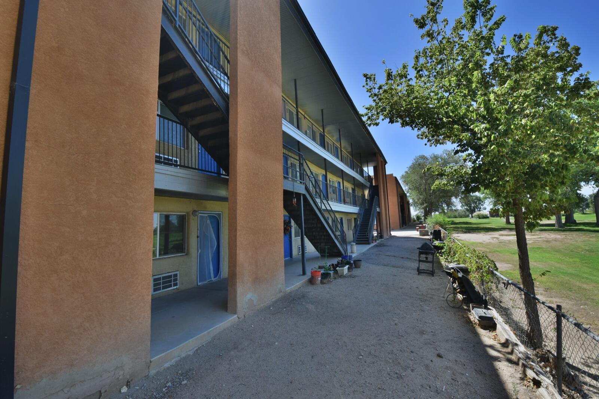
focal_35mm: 15
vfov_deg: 77.3
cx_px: 300
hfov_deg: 100.4
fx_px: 250
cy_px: 200
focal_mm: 10
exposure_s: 1/200
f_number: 7.1
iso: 100
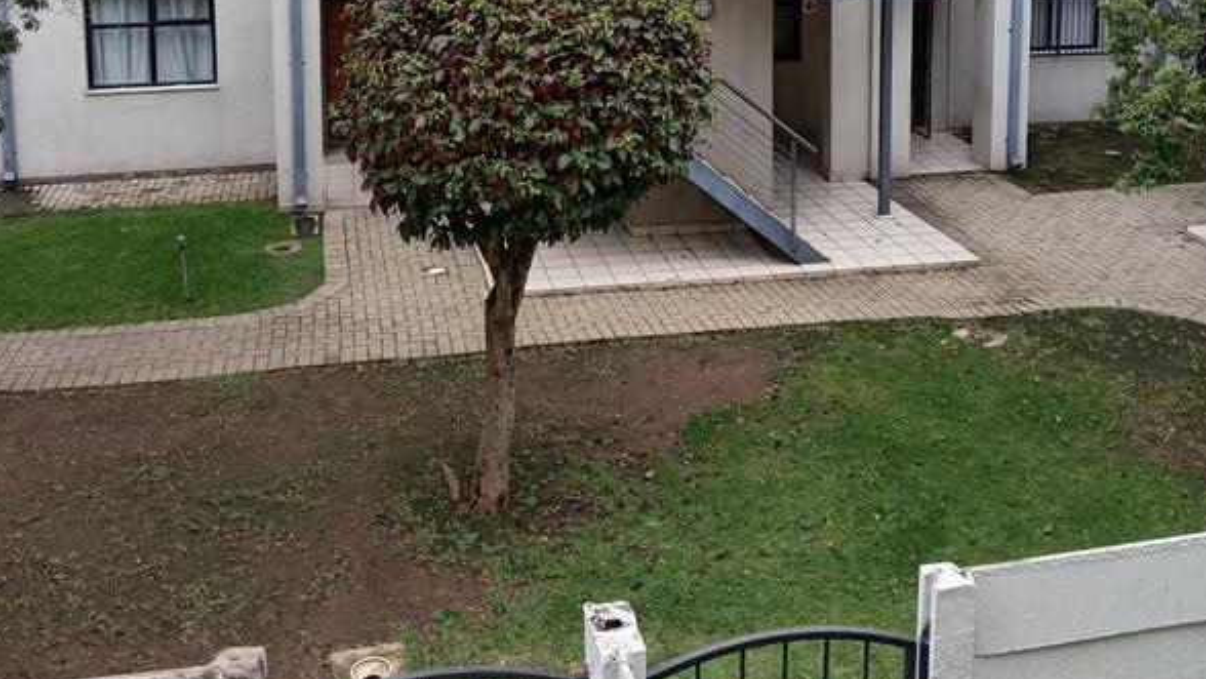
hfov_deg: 50.5
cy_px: -12
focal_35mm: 40
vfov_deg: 27.8
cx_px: 604
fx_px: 1279
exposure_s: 1/100
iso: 123
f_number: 1.8
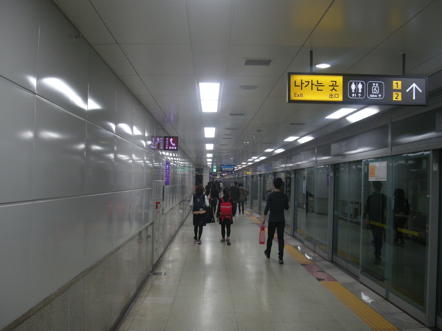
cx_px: 221
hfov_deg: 50.1
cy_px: 166
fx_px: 472
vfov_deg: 38.7
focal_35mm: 37
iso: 183
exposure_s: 1/67.6
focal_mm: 7.9
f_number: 2.8
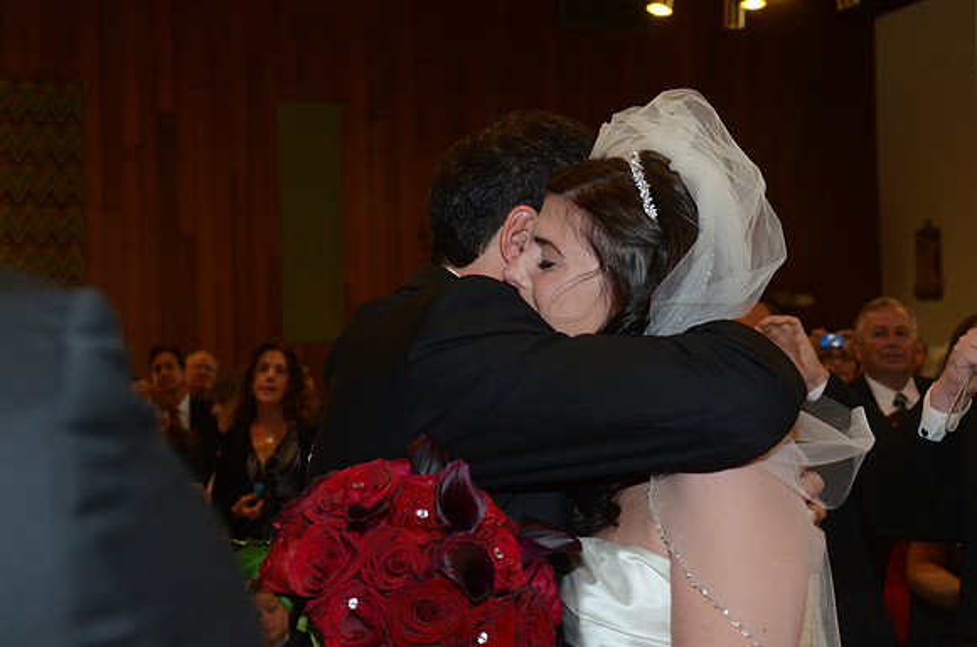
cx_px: 488
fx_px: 1828
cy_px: 324
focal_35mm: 68
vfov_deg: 20.1
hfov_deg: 29.9
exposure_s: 1/80
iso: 1600
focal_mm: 45
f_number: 5.6
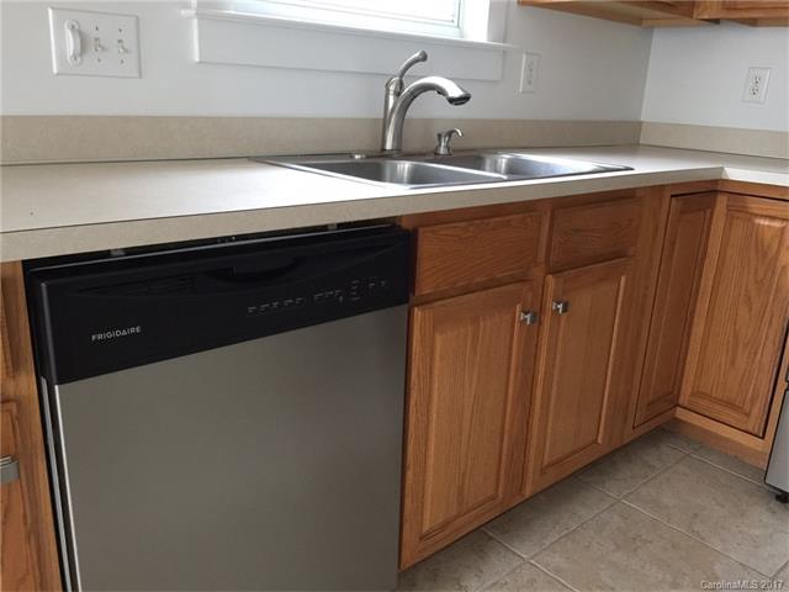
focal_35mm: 29
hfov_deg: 61.7
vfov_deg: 48.2
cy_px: 296
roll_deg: -2.3
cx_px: 394
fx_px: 661
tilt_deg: -17.1
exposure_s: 1/10
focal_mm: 4.15
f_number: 2.2
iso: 125
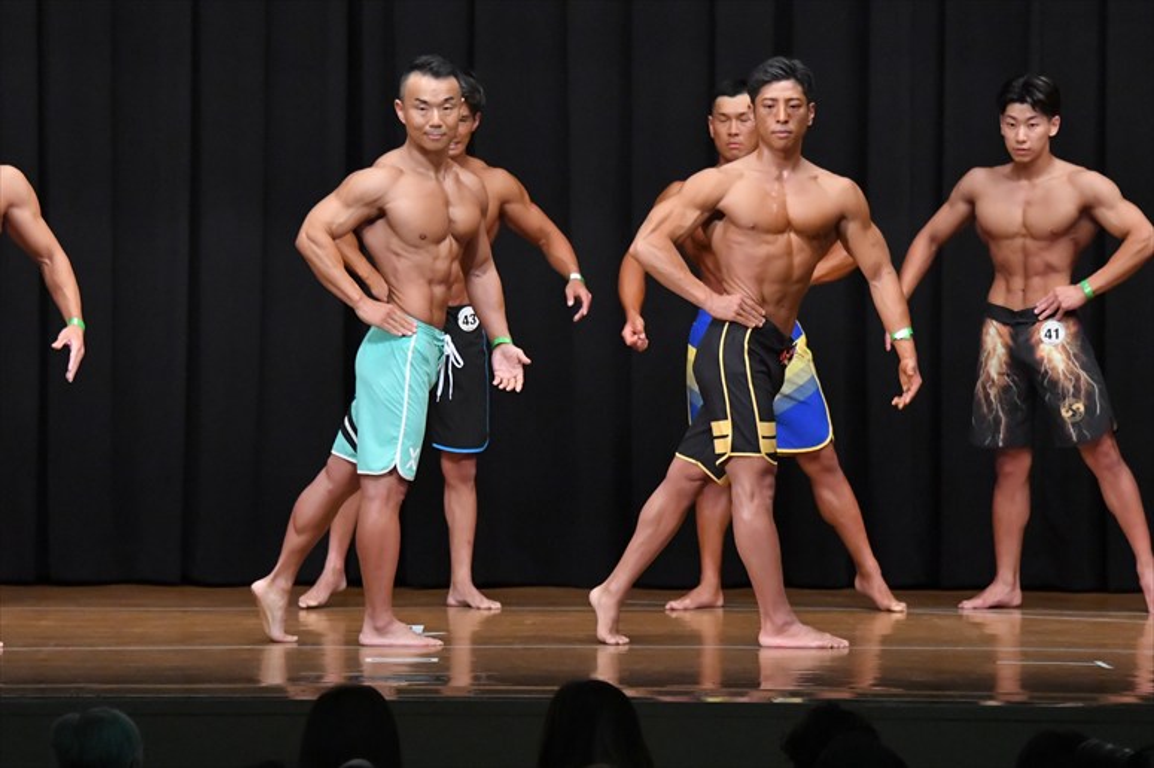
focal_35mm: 217
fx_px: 6953
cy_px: 384
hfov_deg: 9.5
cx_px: 577
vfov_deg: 6.3
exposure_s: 1/400
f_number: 5.6
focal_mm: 145
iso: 8000
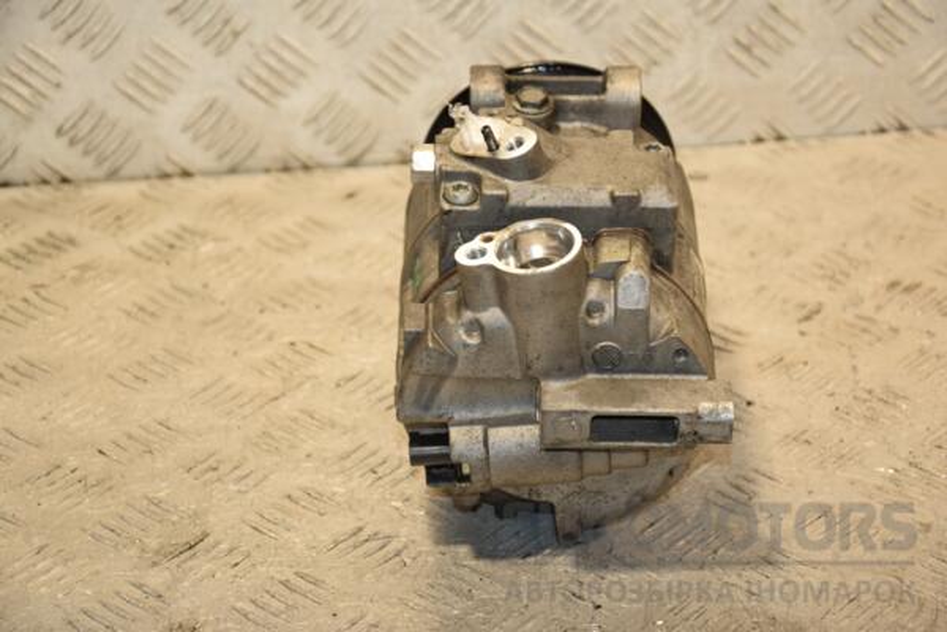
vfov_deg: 13.8
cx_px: 474
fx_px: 2604
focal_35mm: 99
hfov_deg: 20.6
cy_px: 316
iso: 800
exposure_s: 1/200
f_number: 5.3
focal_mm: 66
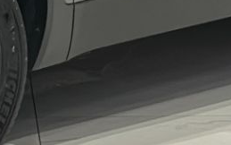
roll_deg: +0.2
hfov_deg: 5.6
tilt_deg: -8.0
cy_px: -183
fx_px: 2374
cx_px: -3
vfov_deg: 3.4
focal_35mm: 377
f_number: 1.78
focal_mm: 6.86
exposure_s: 1/60
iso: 250
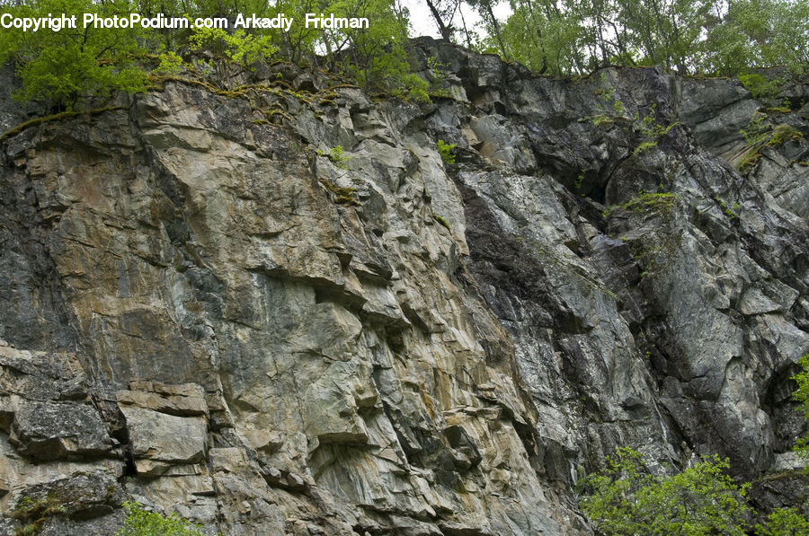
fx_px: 1279
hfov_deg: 35.1
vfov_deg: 23.7
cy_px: 268
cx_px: 404
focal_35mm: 57
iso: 320
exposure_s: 1/100
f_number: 8
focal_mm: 38
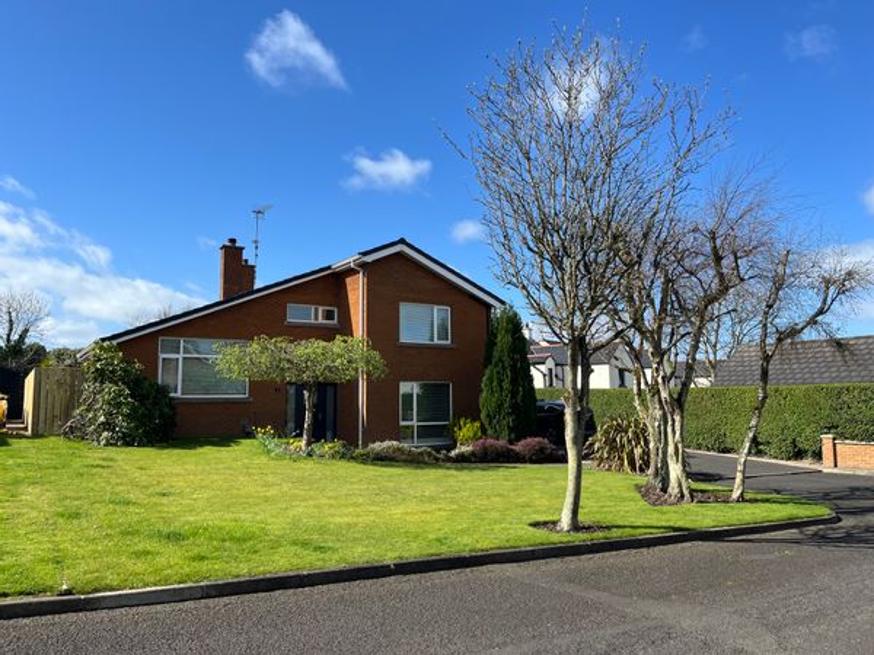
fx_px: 656
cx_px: 437
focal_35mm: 26
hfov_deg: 67.3
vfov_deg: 53.1
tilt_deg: +6.2
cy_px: 328
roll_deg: +1.0
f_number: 1.6
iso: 50
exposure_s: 1/2755
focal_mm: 5.1
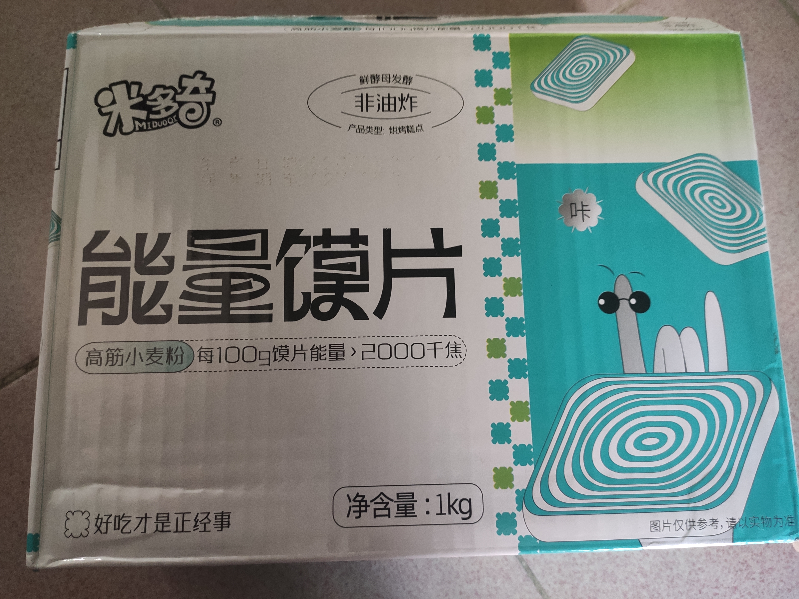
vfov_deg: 53.1
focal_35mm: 26
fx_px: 600
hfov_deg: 67.3
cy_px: 300
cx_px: 400
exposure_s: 1/20
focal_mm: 4.77
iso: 1487
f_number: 1.75
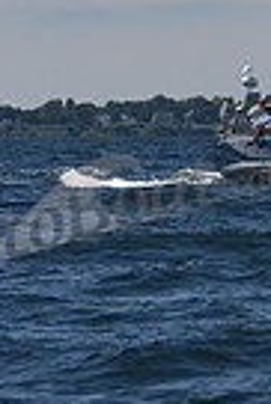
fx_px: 5856
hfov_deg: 2.6
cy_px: -282
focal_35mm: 520
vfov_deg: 3.9
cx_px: 451
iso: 200
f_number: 5.6
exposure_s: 1/800
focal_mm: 122
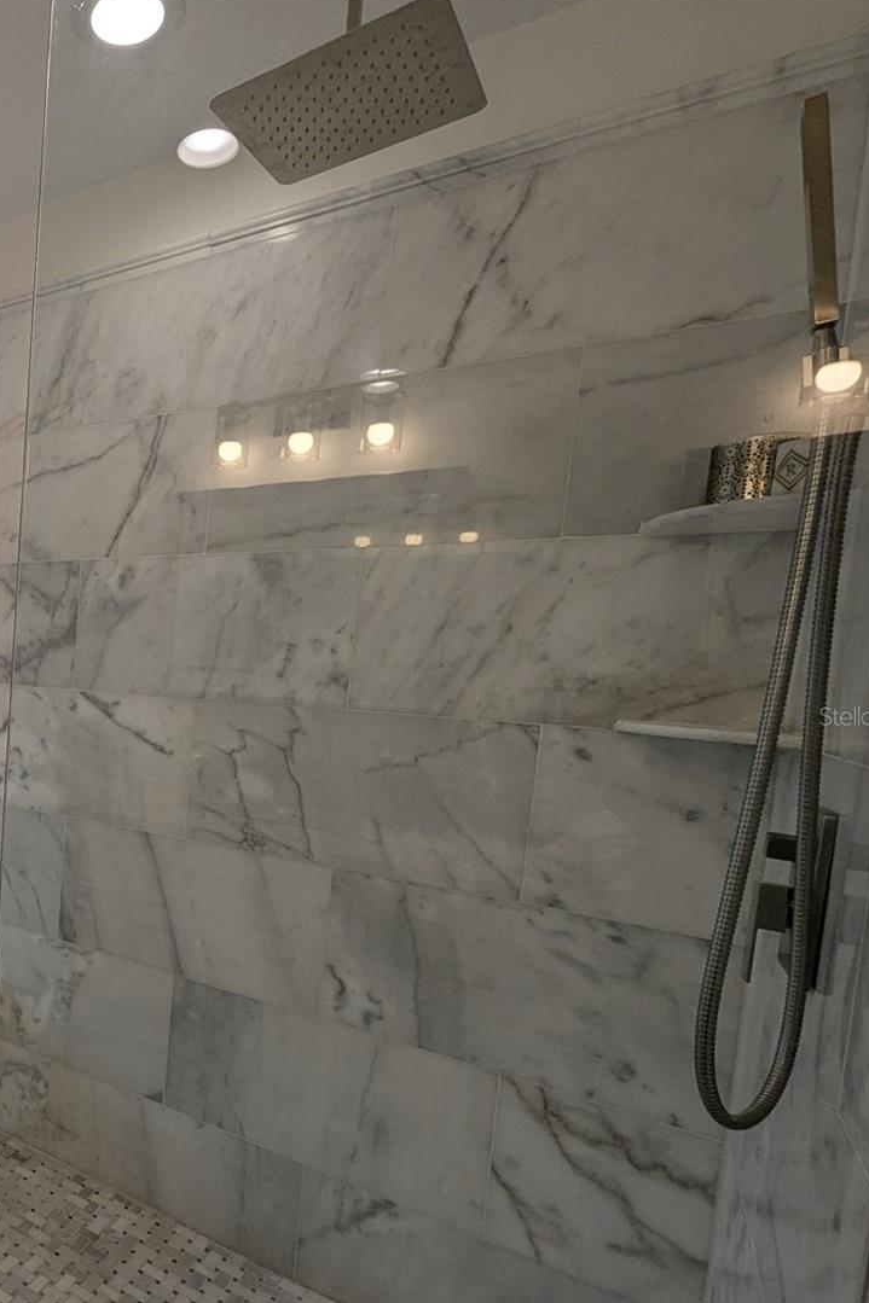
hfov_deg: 48.8
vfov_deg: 83.7
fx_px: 724
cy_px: 716
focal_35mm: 20
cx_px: -30
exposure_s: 1/120
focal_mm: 1.95
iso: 65
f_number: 2.2
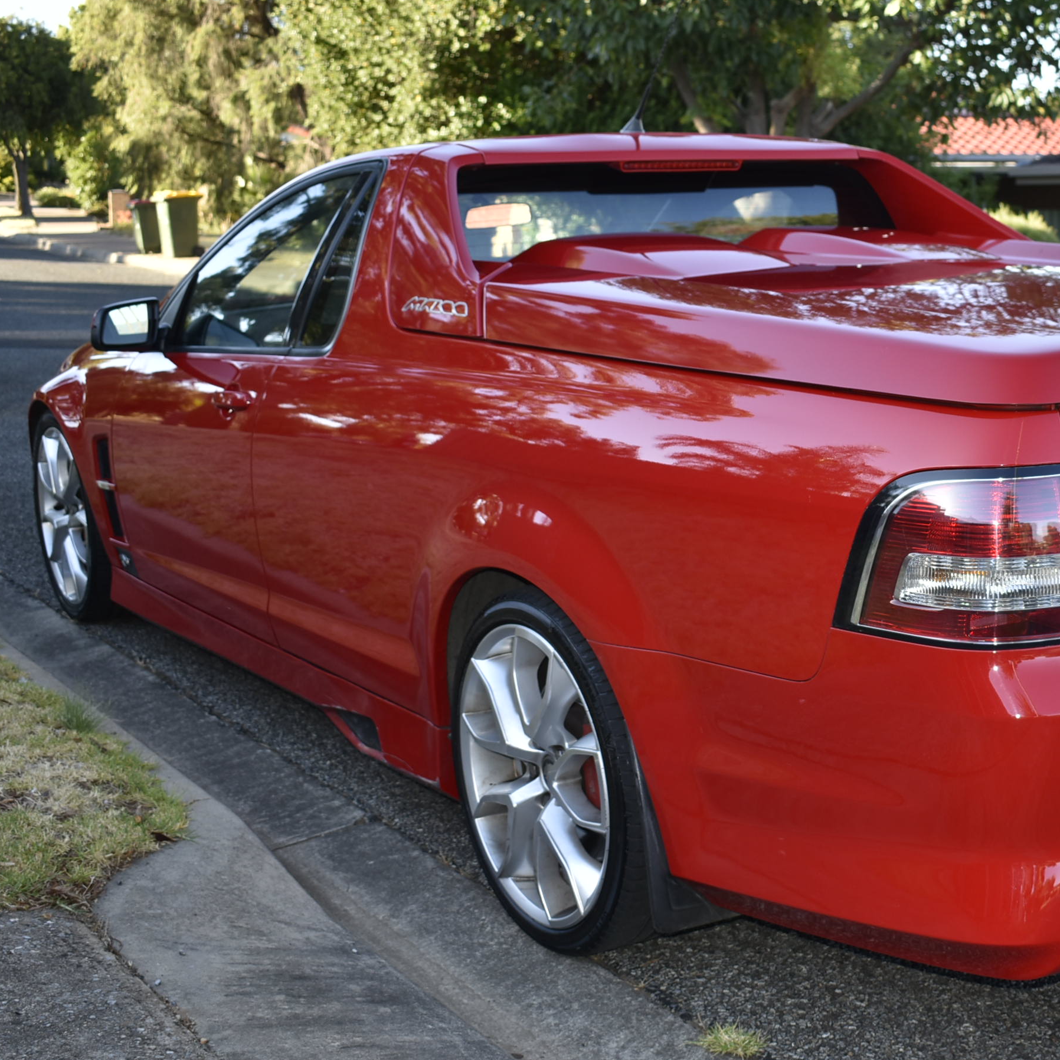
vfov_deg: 33.4
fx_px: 1767
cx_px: 810
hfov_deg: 32.7
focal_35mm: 51
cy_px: 587
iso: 160
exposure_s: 1/200
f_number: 5
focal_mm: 24
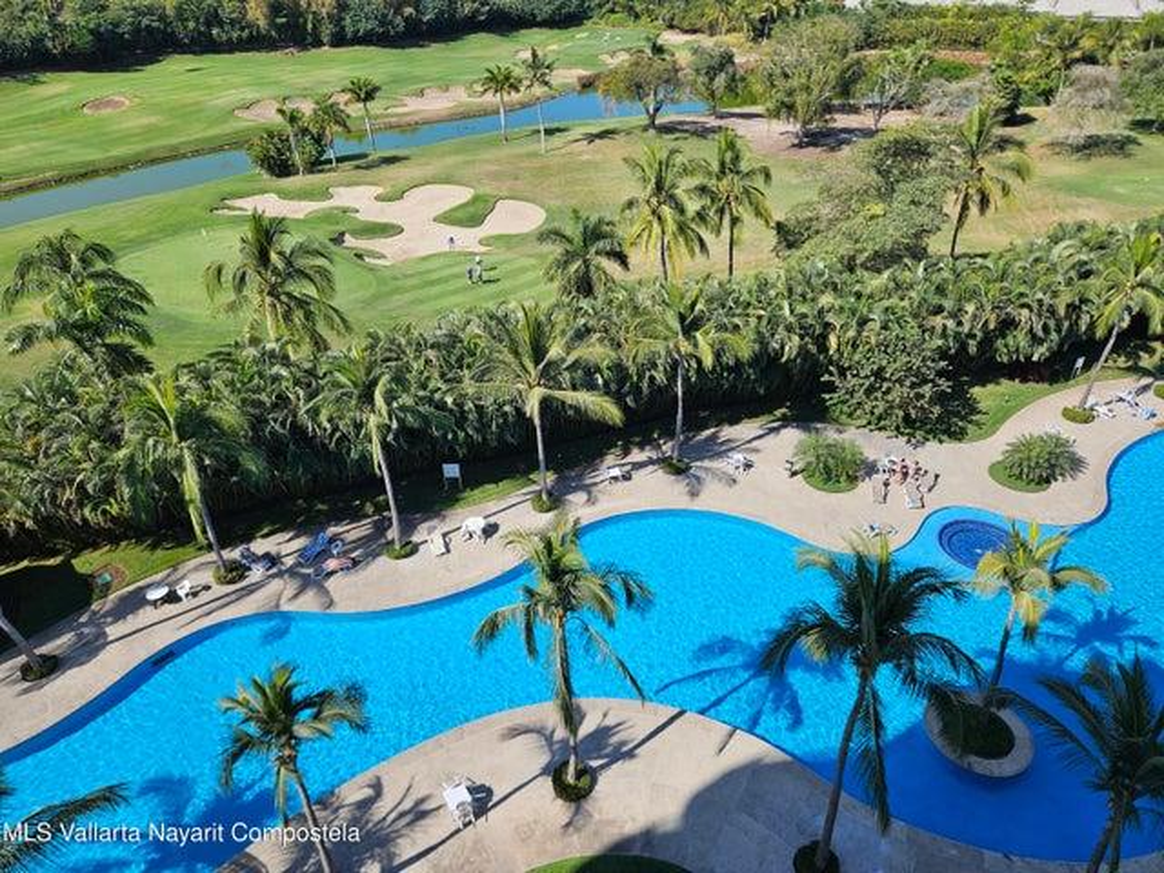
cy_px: 436
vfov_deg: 58.9
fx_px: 773
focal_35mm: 23
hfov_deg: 73.9
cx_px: 582
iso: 25
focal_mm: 5.4
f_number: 1.8
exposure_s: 1/1804
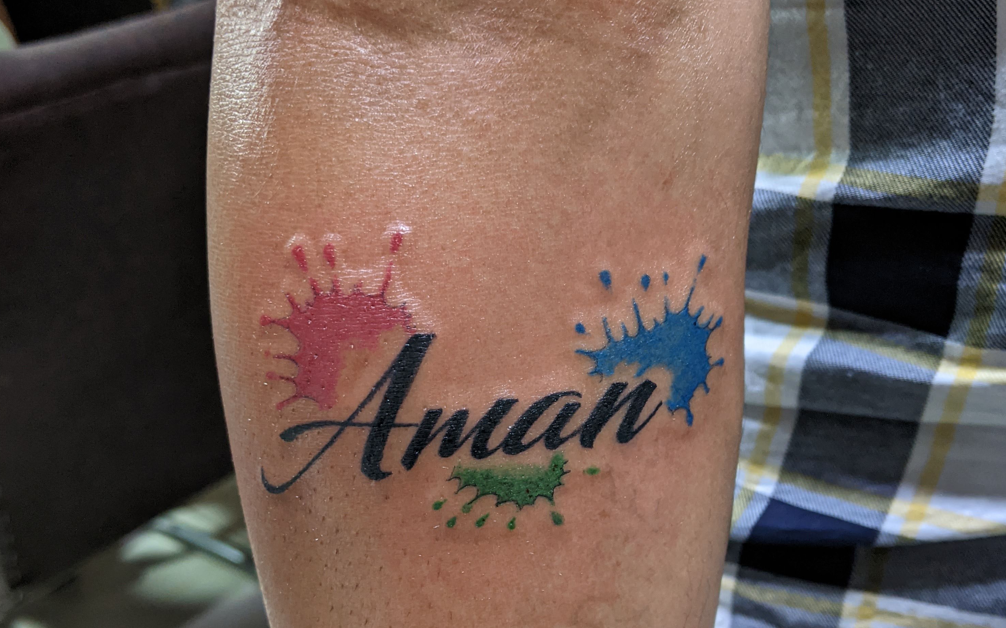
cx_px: 498
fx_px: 1069
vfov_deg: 32.3
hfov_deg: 50.4
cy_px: 446
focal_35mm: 39
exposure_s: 1/33.3
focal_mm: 4.44
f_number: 1.8
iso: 345
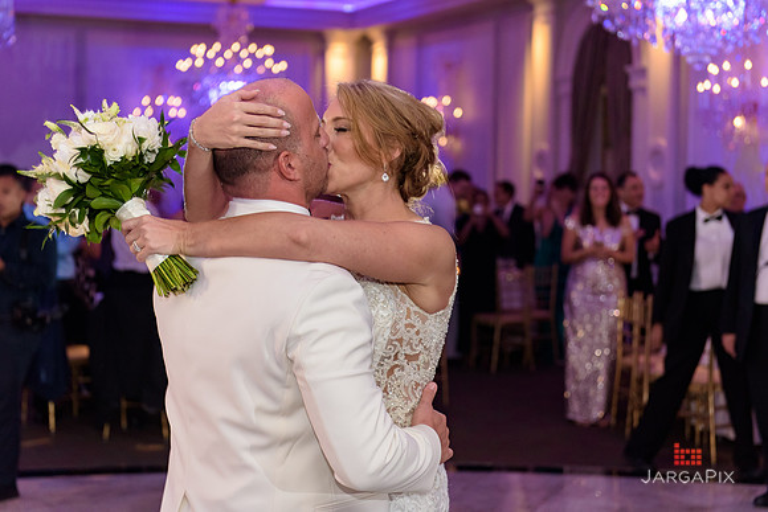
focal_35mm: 66
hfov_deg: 30.5
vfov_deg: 20.6
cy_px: 256
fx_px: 1408
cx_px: 384
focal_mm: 66
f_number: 3.2
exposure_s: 1/125
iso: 1600
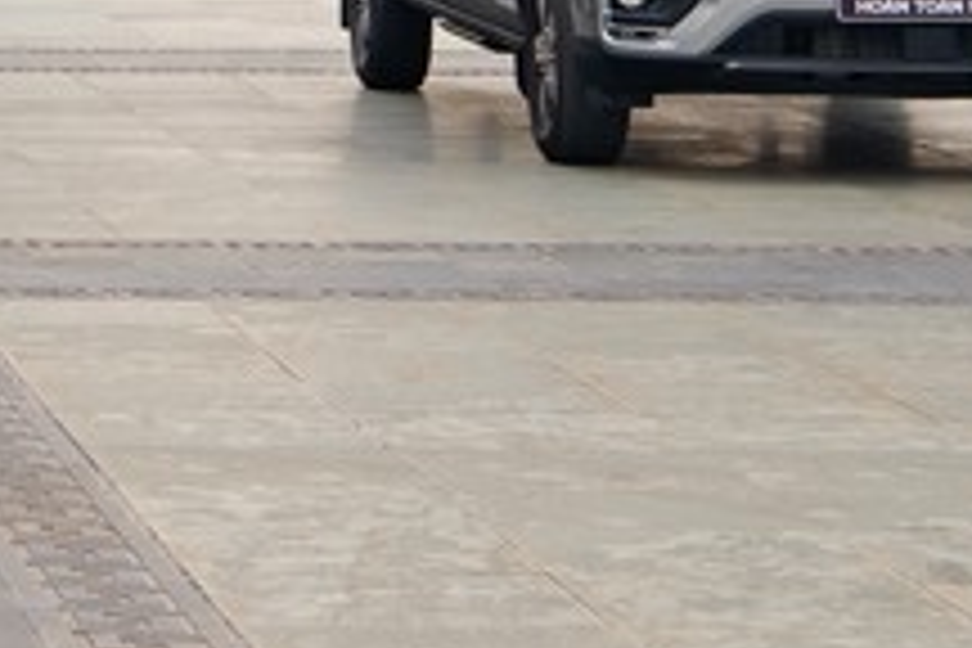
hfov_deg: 8.4
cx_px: -459
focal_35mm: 241
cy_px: -709
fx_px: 6506
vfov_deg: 5.6
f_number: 5.6
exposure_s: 1/100
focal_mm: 52
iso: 500
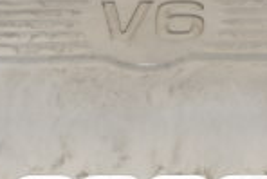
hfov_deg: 18.9
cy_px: 193
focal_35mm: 108
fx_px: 802
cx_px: 146
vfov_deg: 12.5
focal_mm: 4.3
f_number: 3.2
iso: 100
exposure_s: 1/129
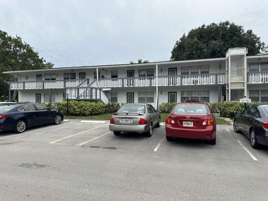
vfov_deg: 56.8
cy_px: 100
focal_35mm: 24
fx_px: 186
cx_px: 134
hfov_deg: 71.6
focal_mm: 6.86
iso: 80
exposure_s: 1/1721
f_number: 1.78
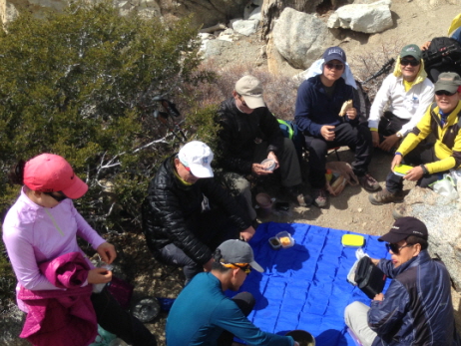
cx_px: 341
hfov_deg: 37.3
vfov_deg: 29.1
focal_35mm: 50
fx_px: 666
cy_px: 170
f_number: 2.4
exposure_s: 1/1506
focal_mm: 4.12
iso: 50
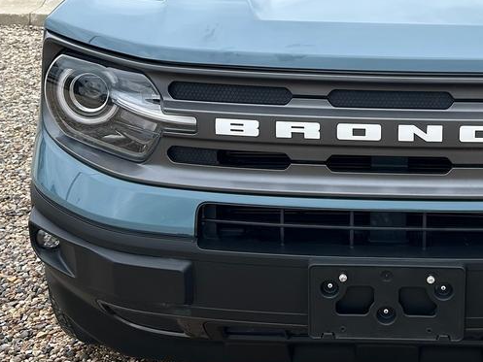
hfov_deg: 28.1
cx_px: 409
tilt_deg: -9.0
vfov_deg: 21.5
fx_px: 935
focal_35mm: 67
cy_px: 45
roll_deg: -0.1
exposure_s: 1/1597
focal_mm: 5.7
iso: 50
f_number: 1.5
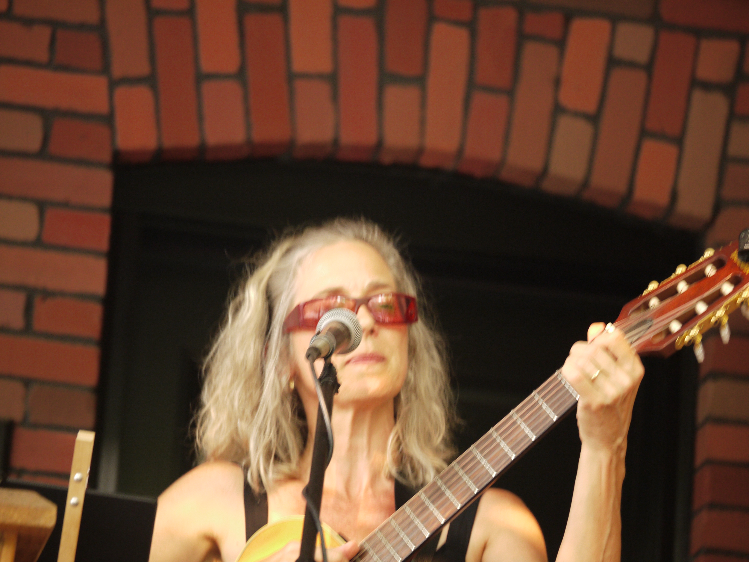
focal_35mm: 178
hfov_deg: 11.1
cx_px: 374
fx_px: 3851
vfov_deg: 8.3
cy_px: 281
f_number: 2.8
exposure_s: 1/80
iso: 400
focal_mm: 89
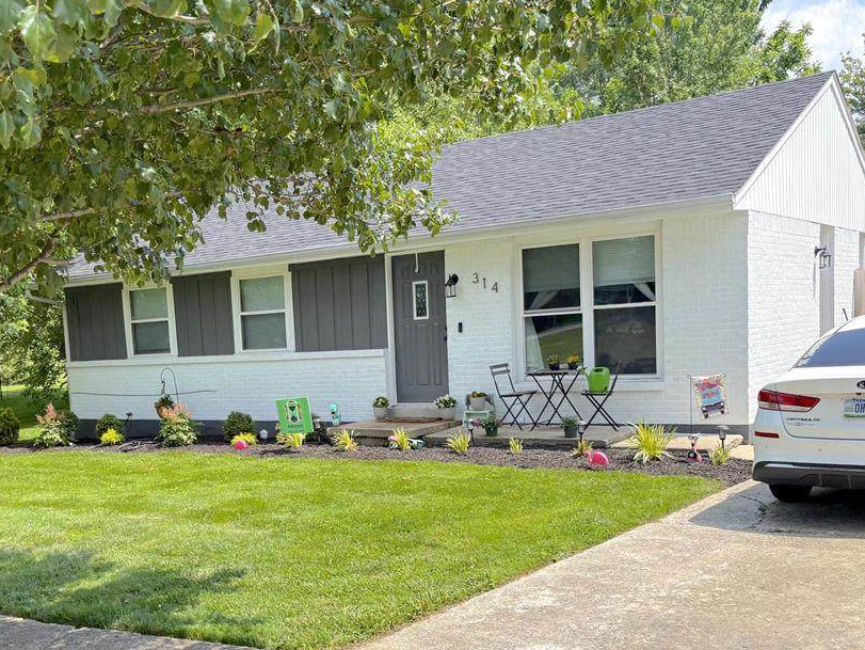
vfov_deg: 34.7
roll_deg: +4.3
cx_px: 283
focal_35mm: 41
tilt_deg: -4.8
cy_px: 447
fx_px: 1025
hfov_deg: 45.0
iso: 50
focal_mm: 5.96
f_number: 1.6
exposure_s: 1/1953
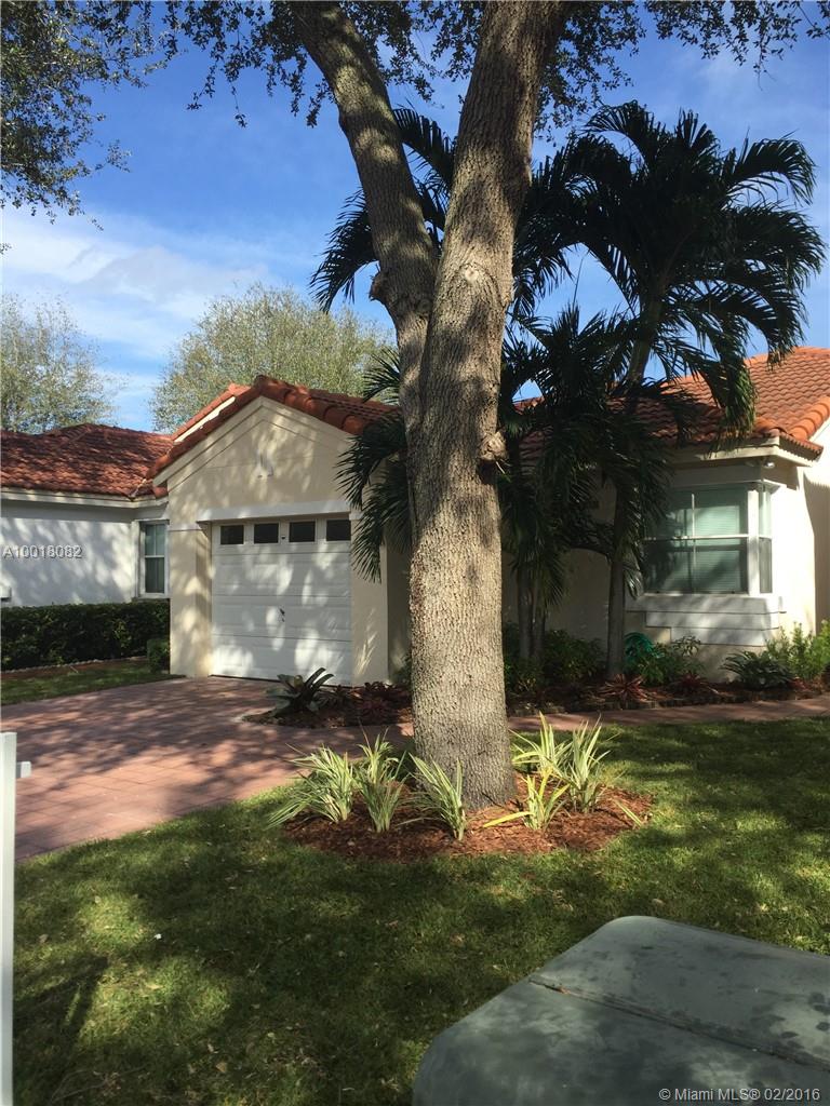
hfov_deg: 48.2
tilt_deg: +2.9
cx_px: 415
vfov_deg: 61.7
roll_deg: -0.3
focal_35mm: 29
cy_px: 553
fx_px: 927
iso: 32
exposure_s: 1/1319
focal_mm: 4.15
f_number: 2.2
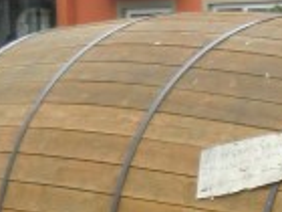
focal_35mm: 228
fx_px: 1857
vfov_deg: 6.5
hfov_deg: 8.3
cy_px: 242
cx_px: 568
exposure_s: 1/60
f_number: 3.8
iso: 125
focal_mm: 7.1
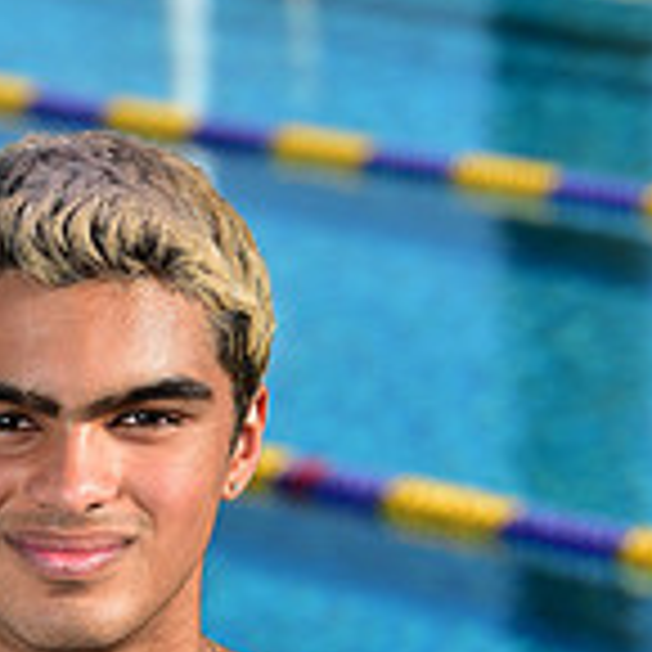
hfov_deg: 4.3
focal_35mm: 408
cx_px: 92
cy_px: 913
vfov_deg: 4.3
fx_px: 8694
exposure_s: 1/250
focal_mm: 120
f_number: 6.3
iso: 64
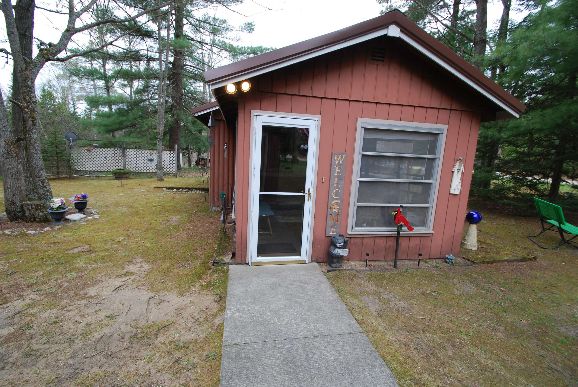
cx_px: 289
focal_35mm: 15
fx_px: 241
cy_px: 194
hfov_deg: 100.3
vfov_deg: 77.5
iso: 160
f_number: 5.6
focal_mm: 10
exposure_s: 1/125
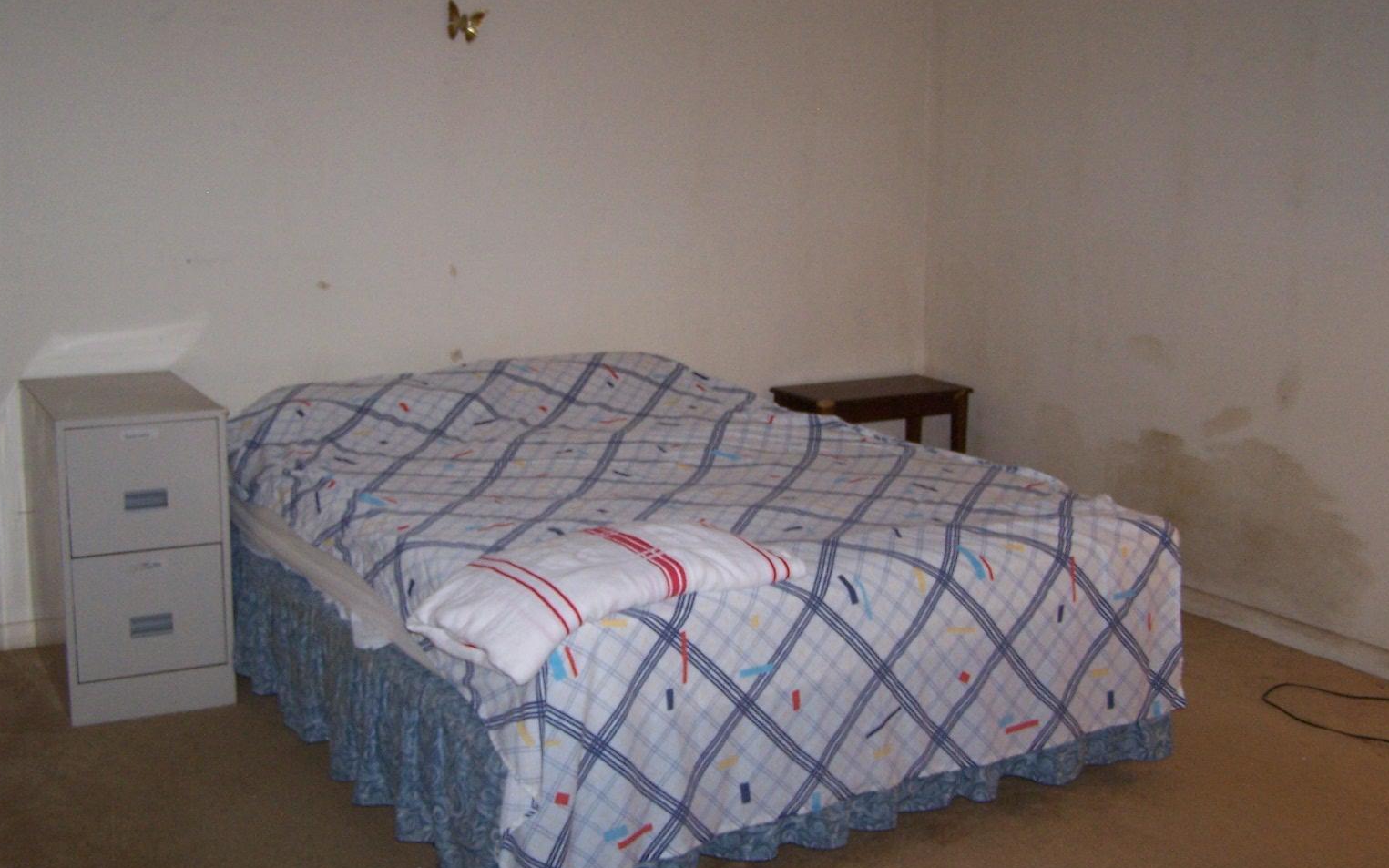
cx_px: 692
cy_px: 412
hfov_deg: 48.2
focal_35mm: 41
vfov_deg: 31.2
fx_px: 1552
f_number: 2.8
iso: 140
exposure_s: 1/60
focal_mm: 6.3
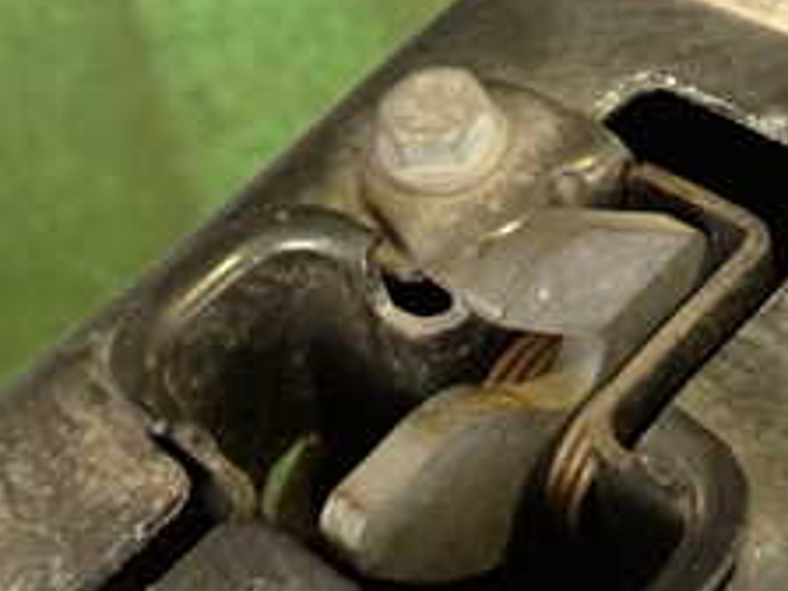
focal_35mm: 67
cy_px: 489
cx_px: 408
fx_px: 1525
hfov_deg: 29.0
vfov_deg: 21.6
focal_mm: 4.5
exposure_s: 1/30
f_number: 2
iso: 320
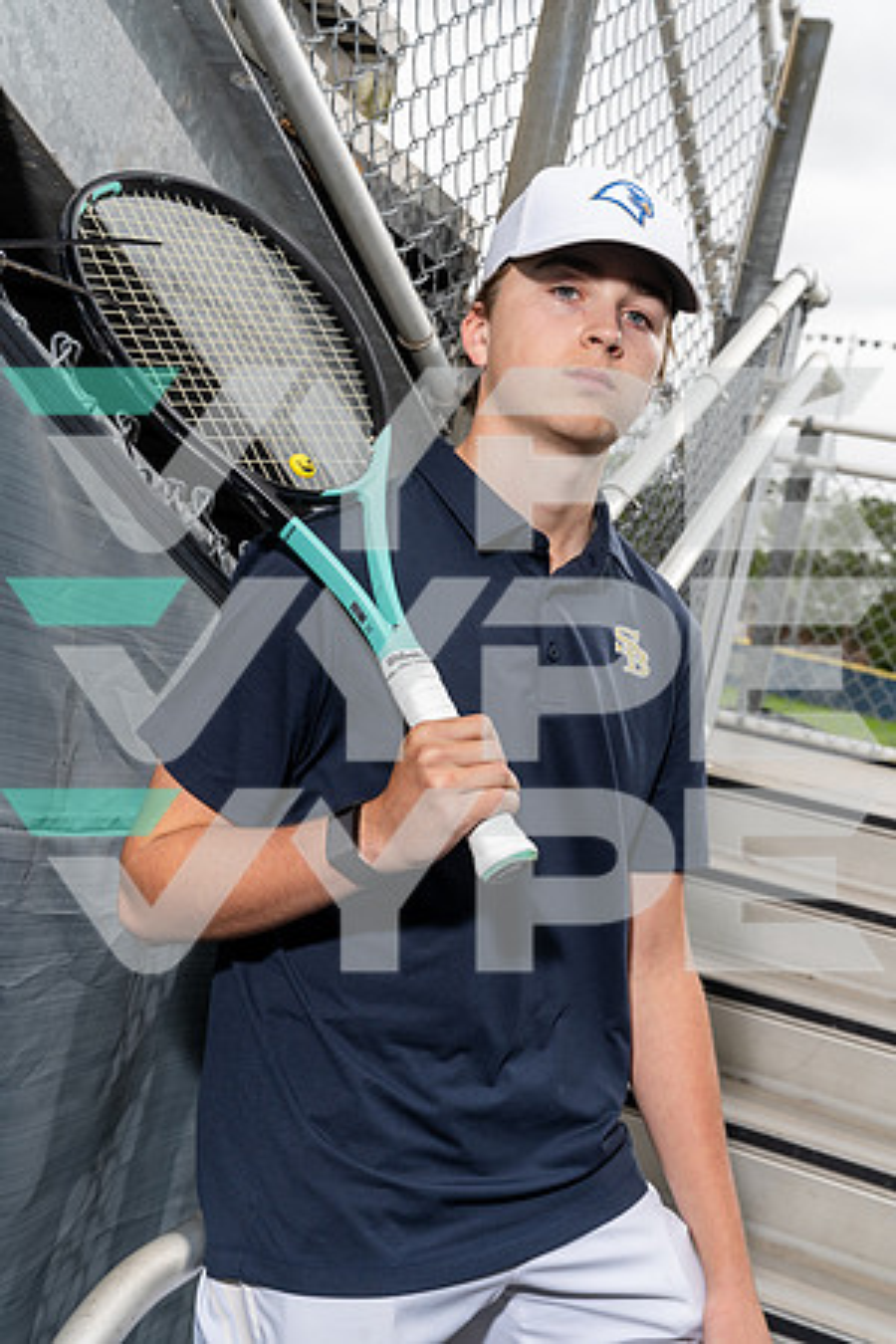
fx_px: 1717
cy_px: 672
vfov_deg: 42.7
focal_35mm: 46
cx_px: 448
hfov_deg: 29.2
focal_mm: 46
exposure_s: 1/160
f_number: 8
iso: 200
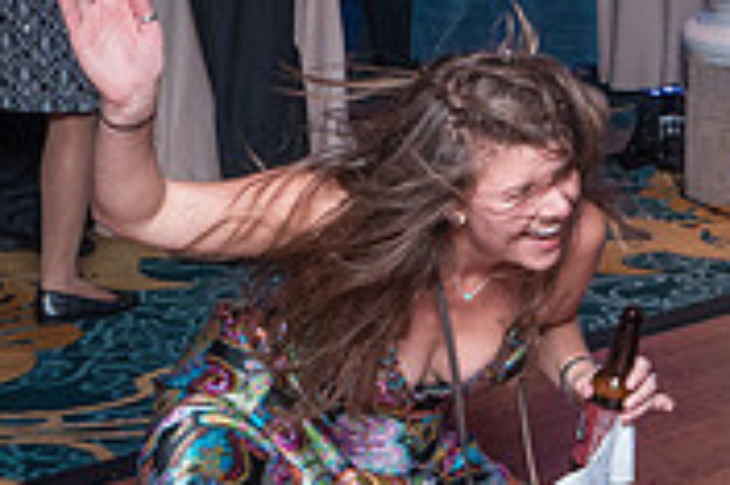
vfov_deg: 12.7
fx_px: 2168
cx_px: 699
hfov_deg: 18.7
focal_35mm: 107
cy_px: 346
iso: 2000
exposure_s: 1/200
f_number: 5.6
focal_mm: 29
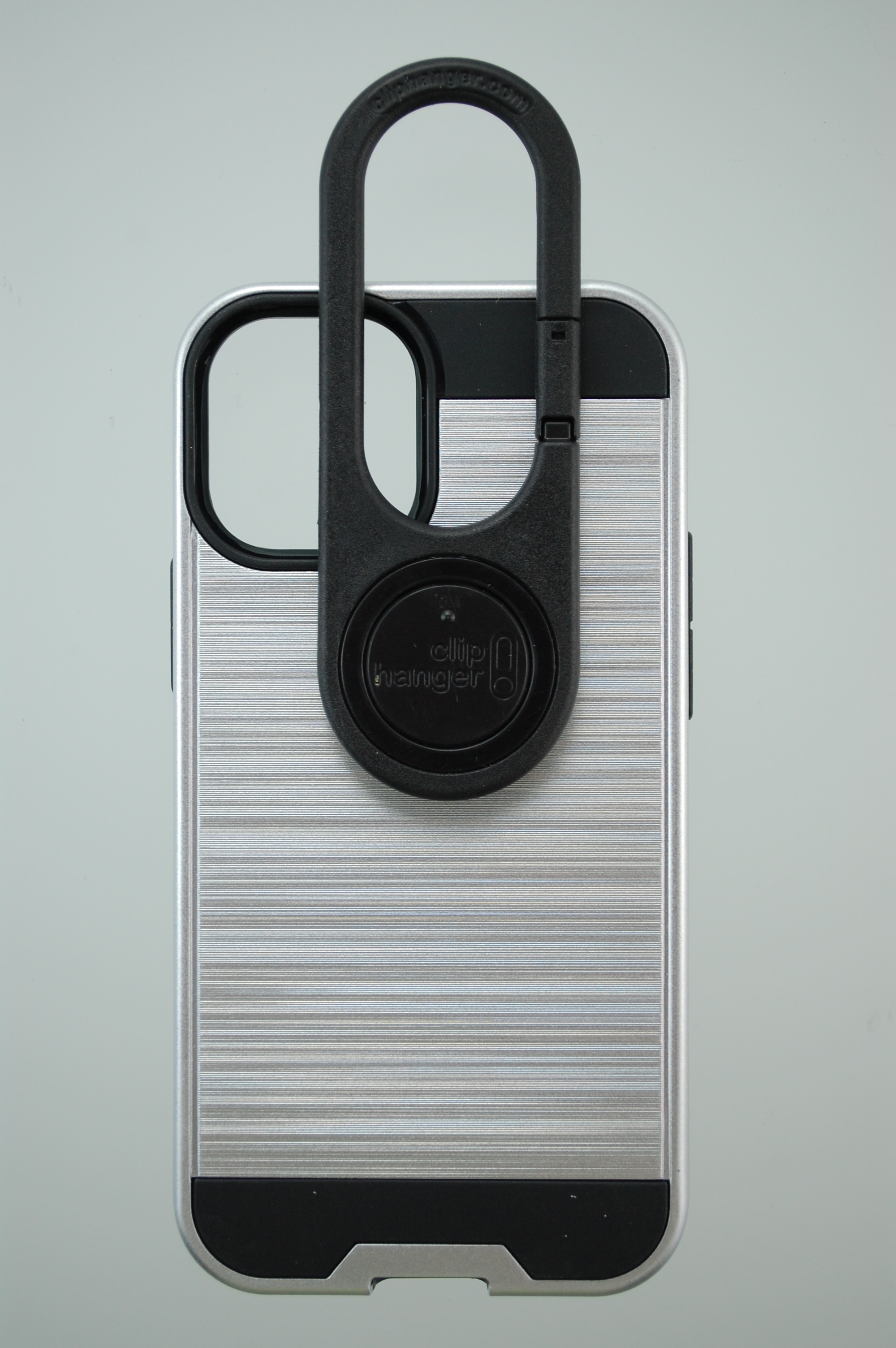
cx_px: 448
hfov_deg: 25.0
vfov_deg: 36.9
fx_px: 2020
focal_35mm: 54
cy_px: 674
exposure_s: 1/60
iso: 400
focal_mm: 36
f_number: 5.3
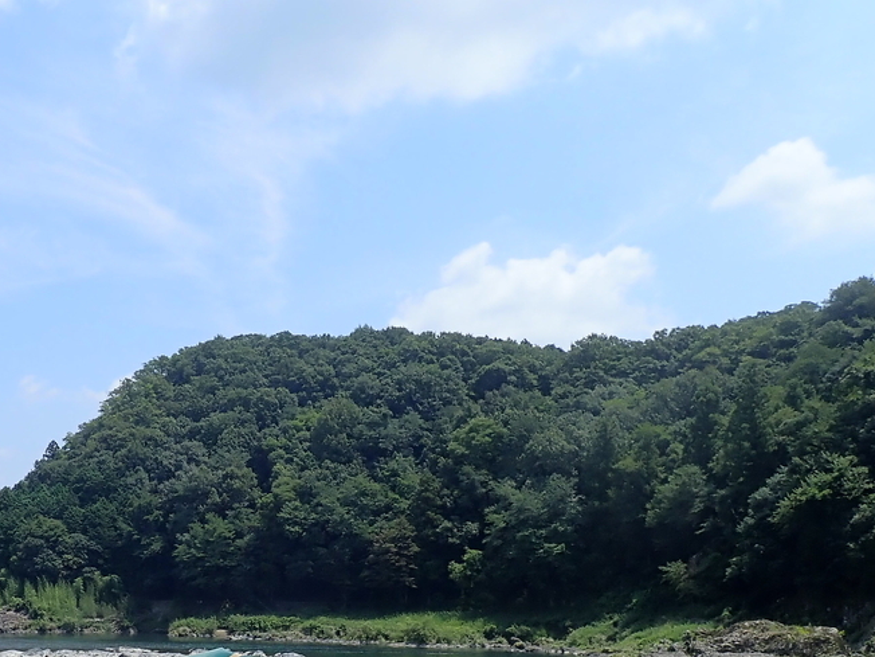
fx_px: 1163
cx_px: 152
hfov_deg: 39.3
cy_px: 540
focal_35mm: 46
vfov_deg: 30.6
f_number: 8
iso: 100
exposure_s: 1/200
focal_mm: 4.5
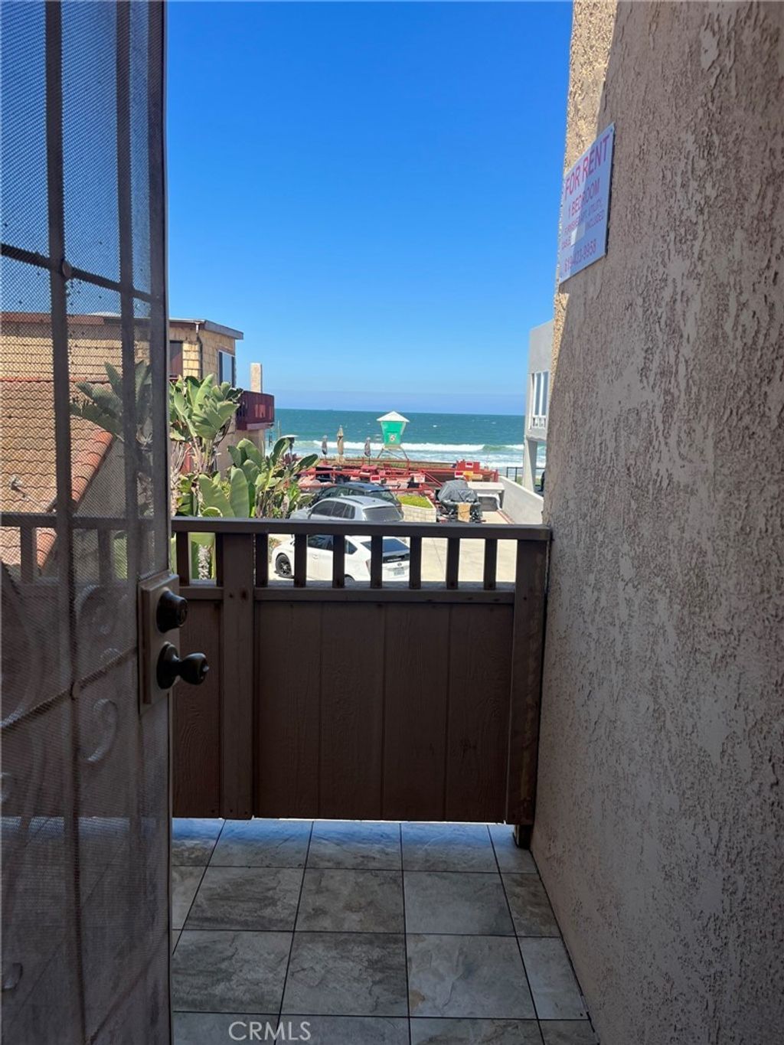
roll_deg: -1.4
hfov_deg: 53.1
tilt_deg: -9.4
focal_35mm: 26
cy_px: 522
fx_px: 785
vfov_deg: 67.3
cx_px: 392
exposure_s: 1/2410
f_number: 1.6
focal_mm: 5.1
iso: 50
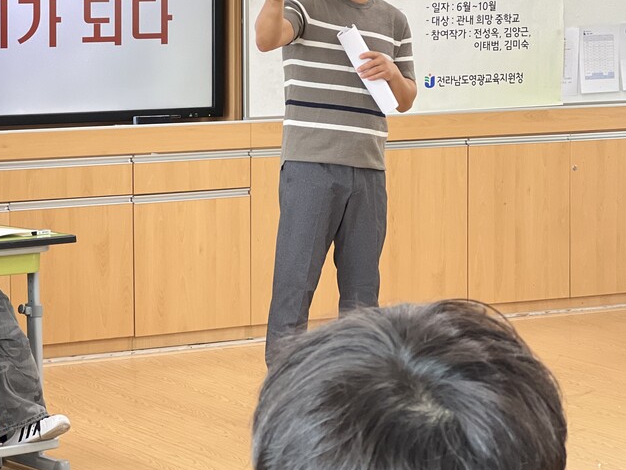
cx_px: 152
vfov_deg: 12.6
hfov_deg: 16.6
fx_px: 2135
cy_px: 163
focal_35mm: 118
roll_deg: +1.0
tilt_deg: -4.3
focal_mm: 9
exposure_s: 1/40
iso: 160
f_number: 2.8
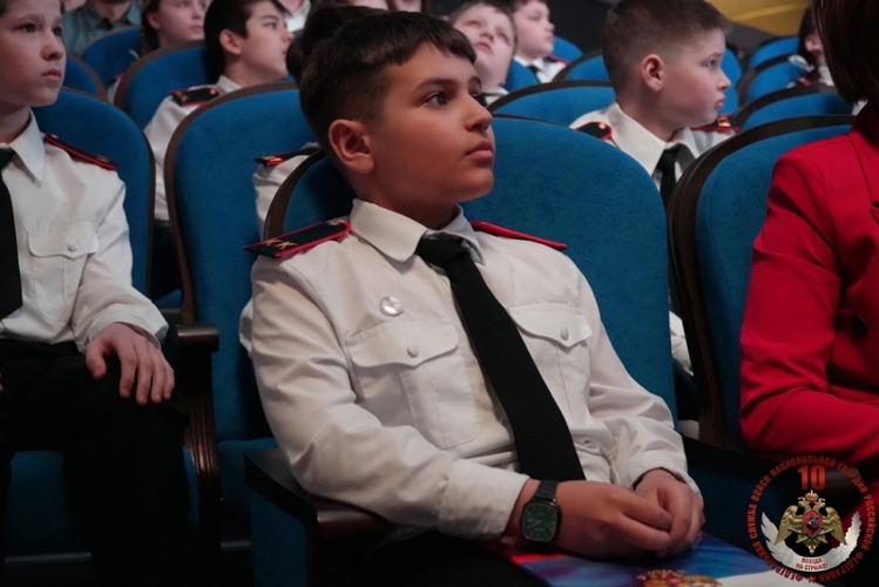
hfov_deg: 35.9
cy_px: 294
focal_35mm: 56
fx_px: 1356
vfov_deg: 24.4
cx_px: 440
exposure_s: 1/20
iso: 6400
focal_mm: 37
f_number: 4
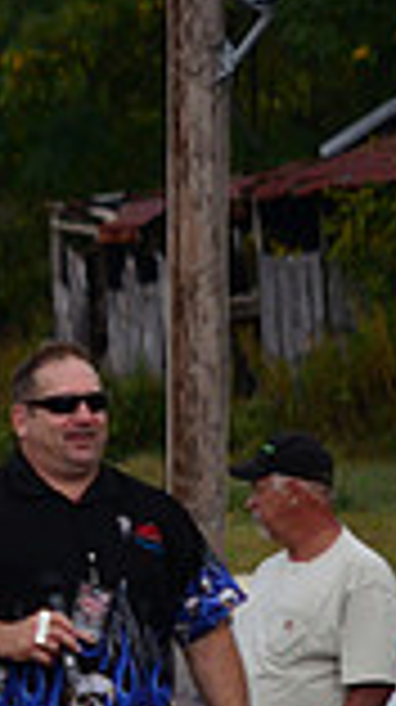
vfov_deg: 1.9
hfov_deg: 1.0
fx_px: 21731
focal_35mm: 1161
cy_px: 836
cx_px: -864
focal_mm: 200
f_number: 5.6
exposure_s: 1/2000
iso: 1000
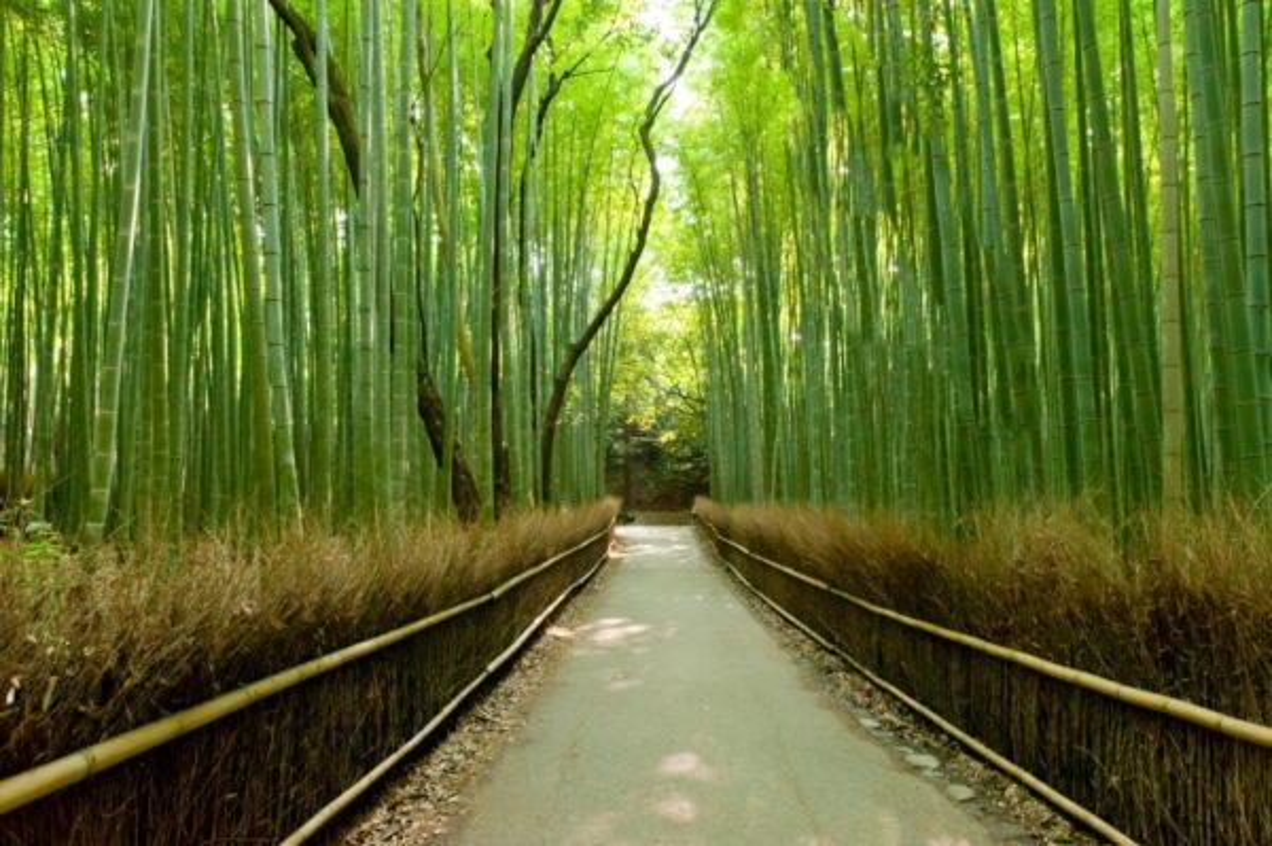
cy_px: 423
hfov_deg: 73.8
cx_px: 636
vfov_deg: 53.1
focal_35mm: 24
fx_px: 847
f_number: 10
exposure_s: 1/30
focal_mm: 24
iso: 1600
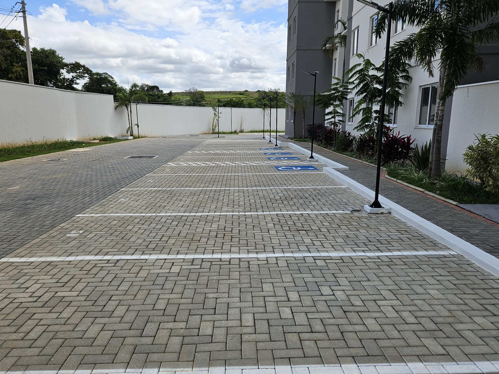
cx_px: 240
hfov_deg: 63.4
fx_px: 404
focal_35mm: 28
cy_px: 211
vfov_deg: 49.6
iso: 25
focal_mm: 5.4
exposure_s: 1/2163
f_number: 1.8
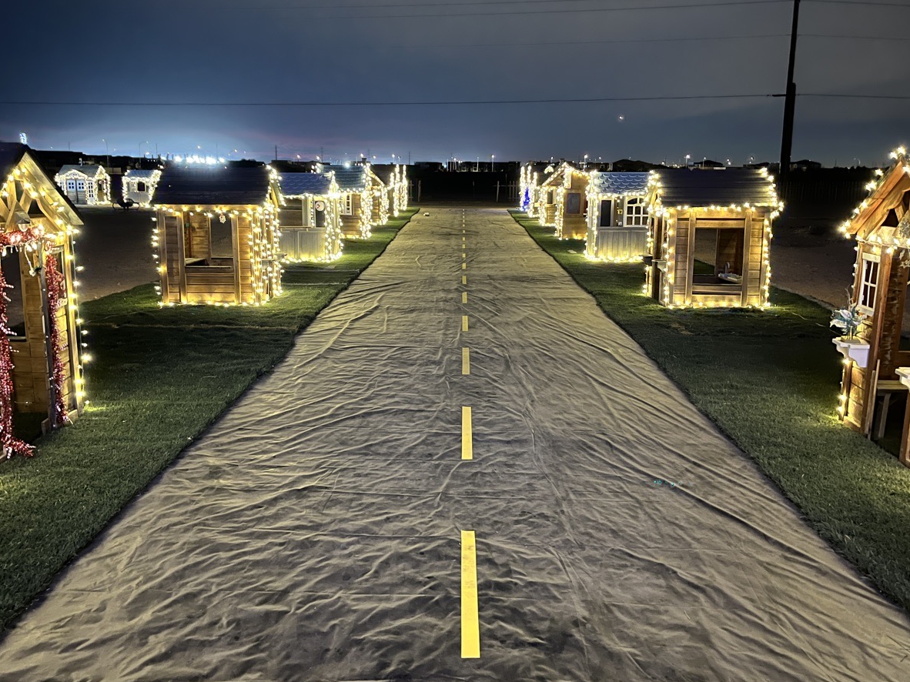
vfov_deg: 42.9
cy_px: 311
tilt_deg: -10.1
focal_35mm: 33
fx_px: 867
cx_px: 422
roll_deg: -0.2
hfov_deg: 55.3
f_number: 1.6
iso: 1250
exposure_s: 1/17
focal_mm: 5.1
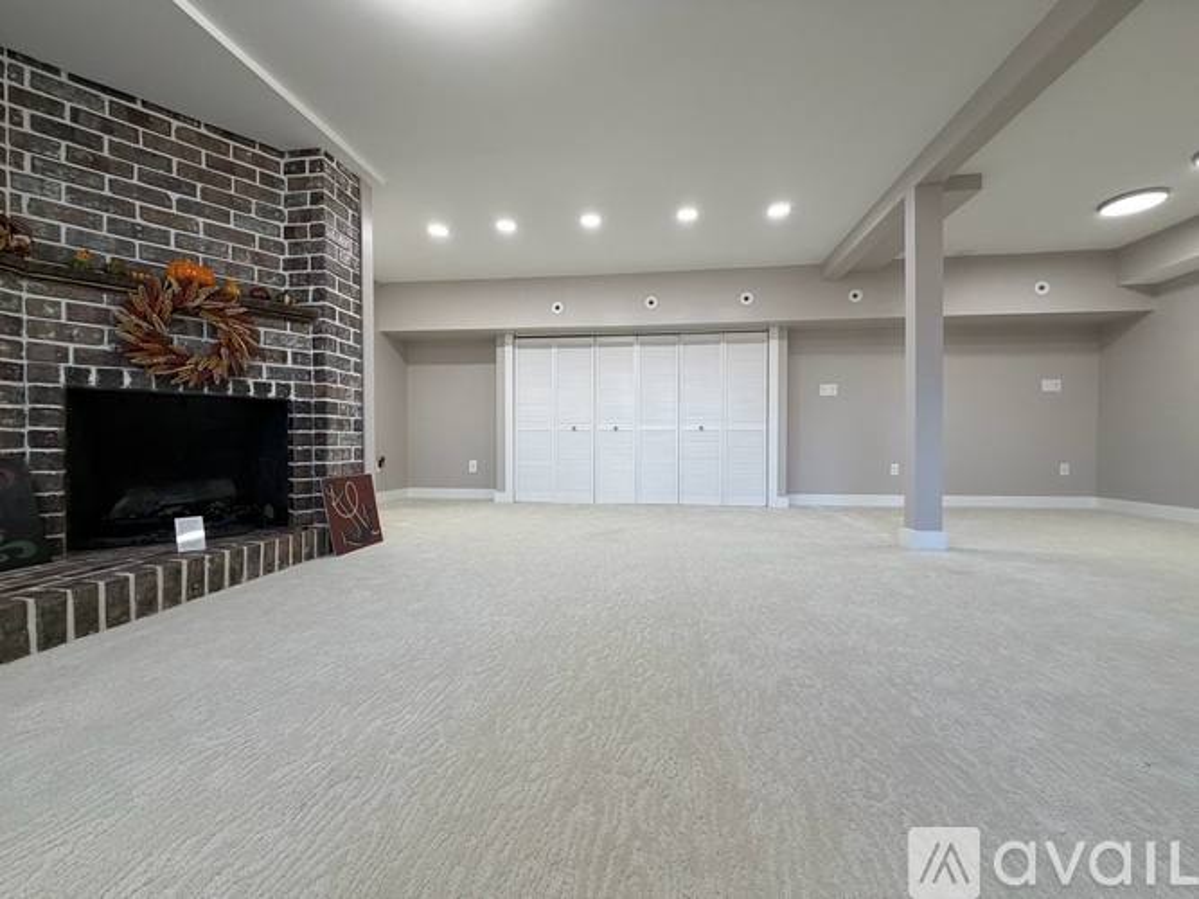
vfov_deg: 85.7
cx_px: 600
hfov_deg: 102.1
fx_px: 485
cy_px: 450
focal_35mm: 14
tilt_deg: -0.6
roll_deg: +0.1
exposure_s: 1/120
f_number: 2.2
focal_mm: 2.22
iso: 200
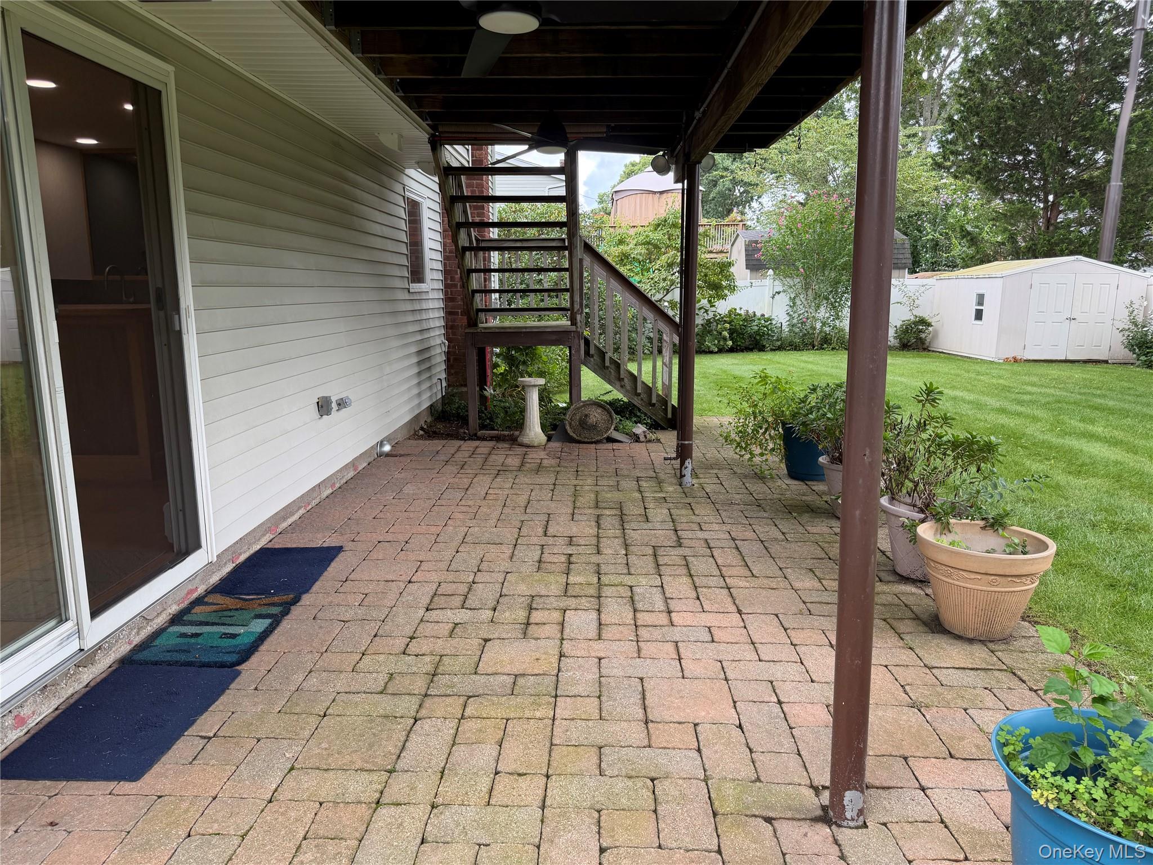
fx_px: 799
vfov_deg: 56.8
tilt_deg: -8.8
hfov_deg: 71.6
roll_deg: +0.6
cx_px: 576
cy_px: 432
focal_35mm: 24
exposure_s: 1/395
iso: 80
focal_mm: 6.76
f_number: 1.78
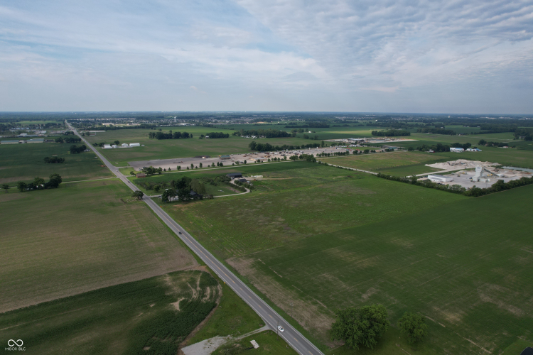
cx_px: 266
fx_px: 326
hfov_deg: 78.6
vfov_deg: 57.2
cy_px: 178
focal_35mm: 22
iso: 100
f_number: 2.8
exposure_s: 1/1600
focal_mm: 8.38
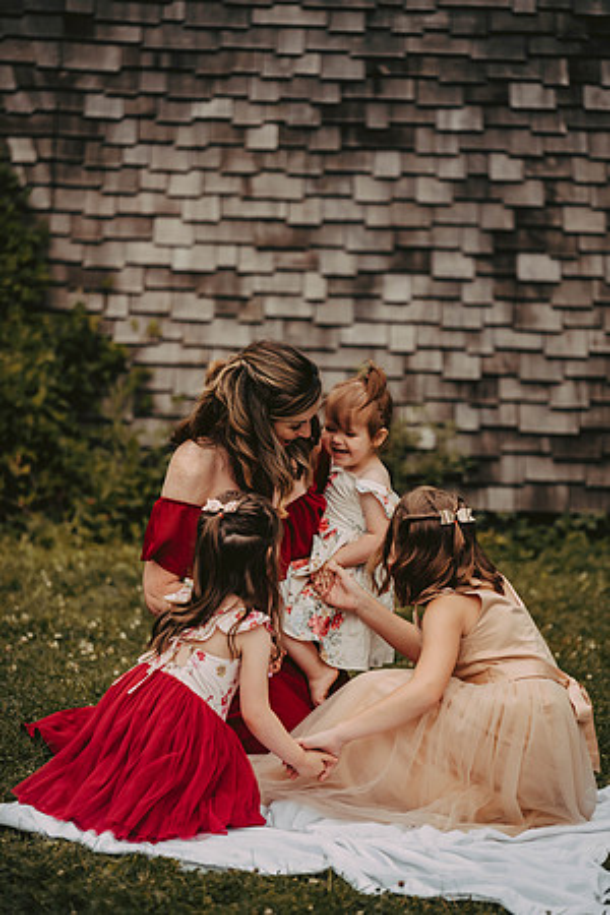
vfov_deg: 15.2
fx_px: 3431
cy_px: 458
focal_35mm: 135
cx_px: 305
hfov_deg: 10.2
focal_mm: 135
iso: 640
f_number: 2.8
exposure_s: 1/4000
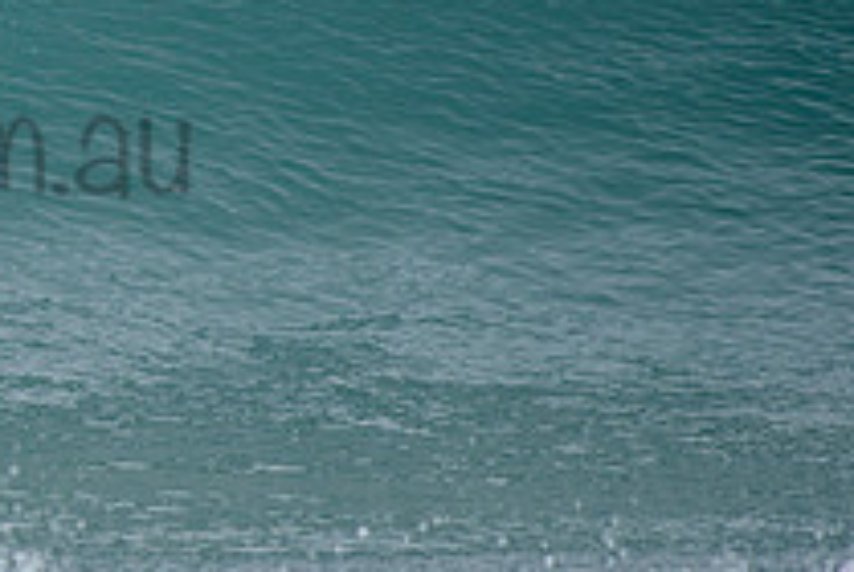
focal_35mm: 1387
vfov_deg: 1.0
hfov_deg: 1.5
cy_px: 100
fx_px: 32949
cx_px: -241
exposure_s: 1/2000
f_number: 5.6
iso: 280
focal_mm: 500
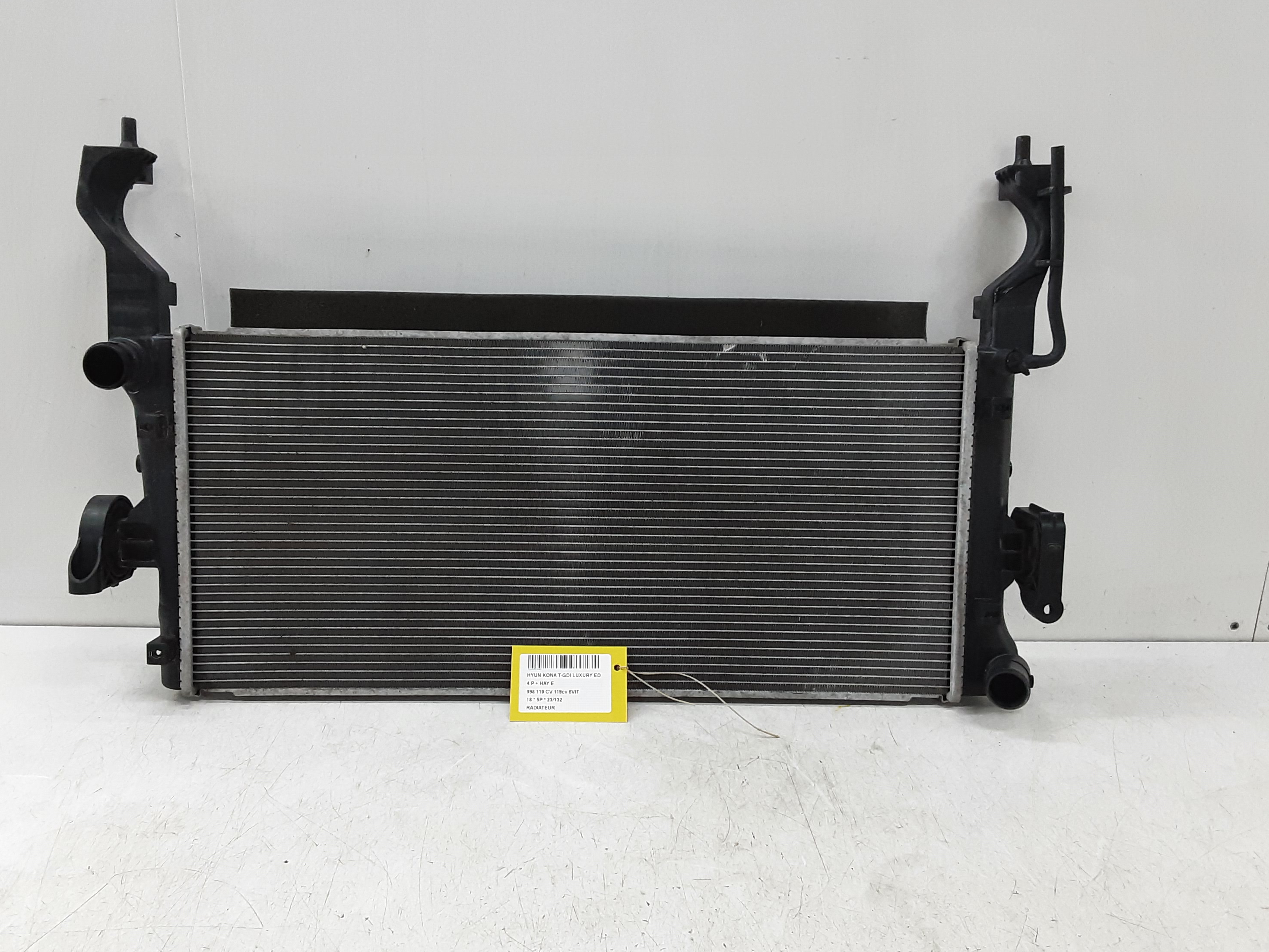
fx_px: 1100
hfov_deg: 59.8
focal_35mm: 30
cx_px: 572
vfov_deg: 46.8
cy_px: 476
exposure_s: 1/50
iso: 160
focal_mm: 2.91
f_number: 1.9
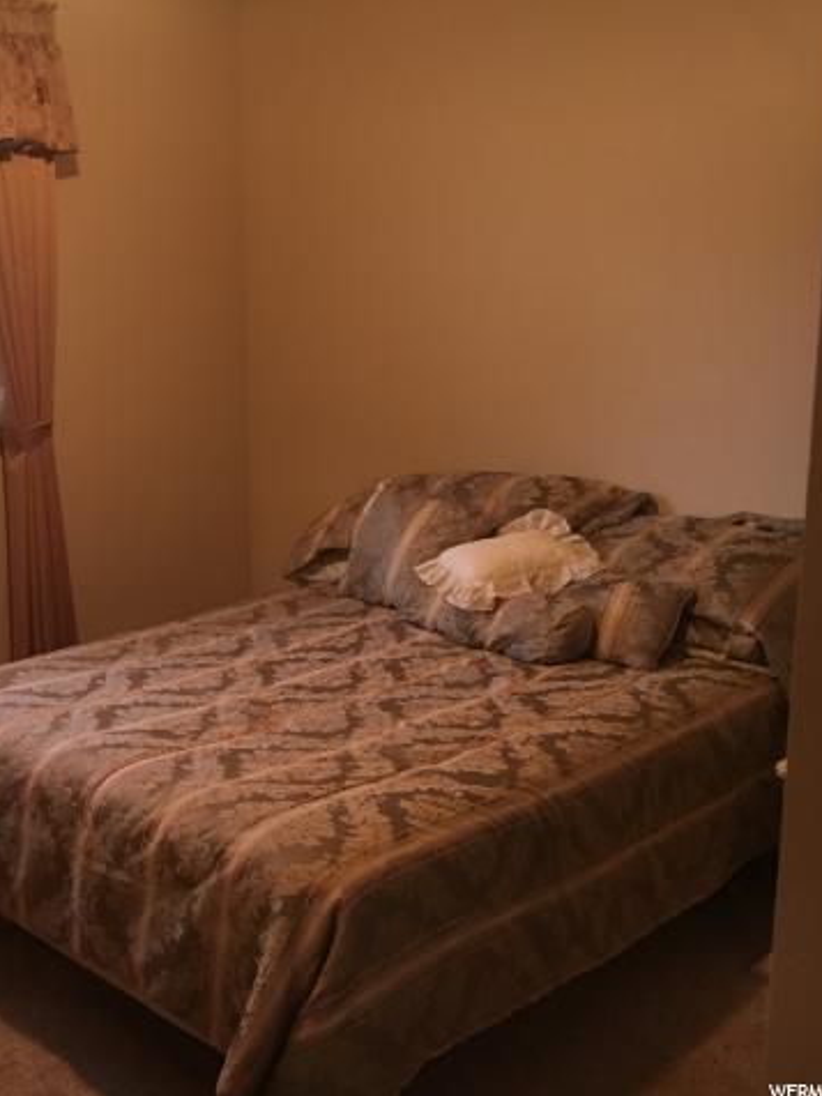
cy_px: 548
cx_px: 106
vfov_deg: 47.9
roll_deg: +2.5
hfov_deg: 35.0
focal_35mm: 39
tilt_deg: -12.2
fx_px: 1235
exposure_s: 1/17
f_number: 2.2
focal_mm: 4.15
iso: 200
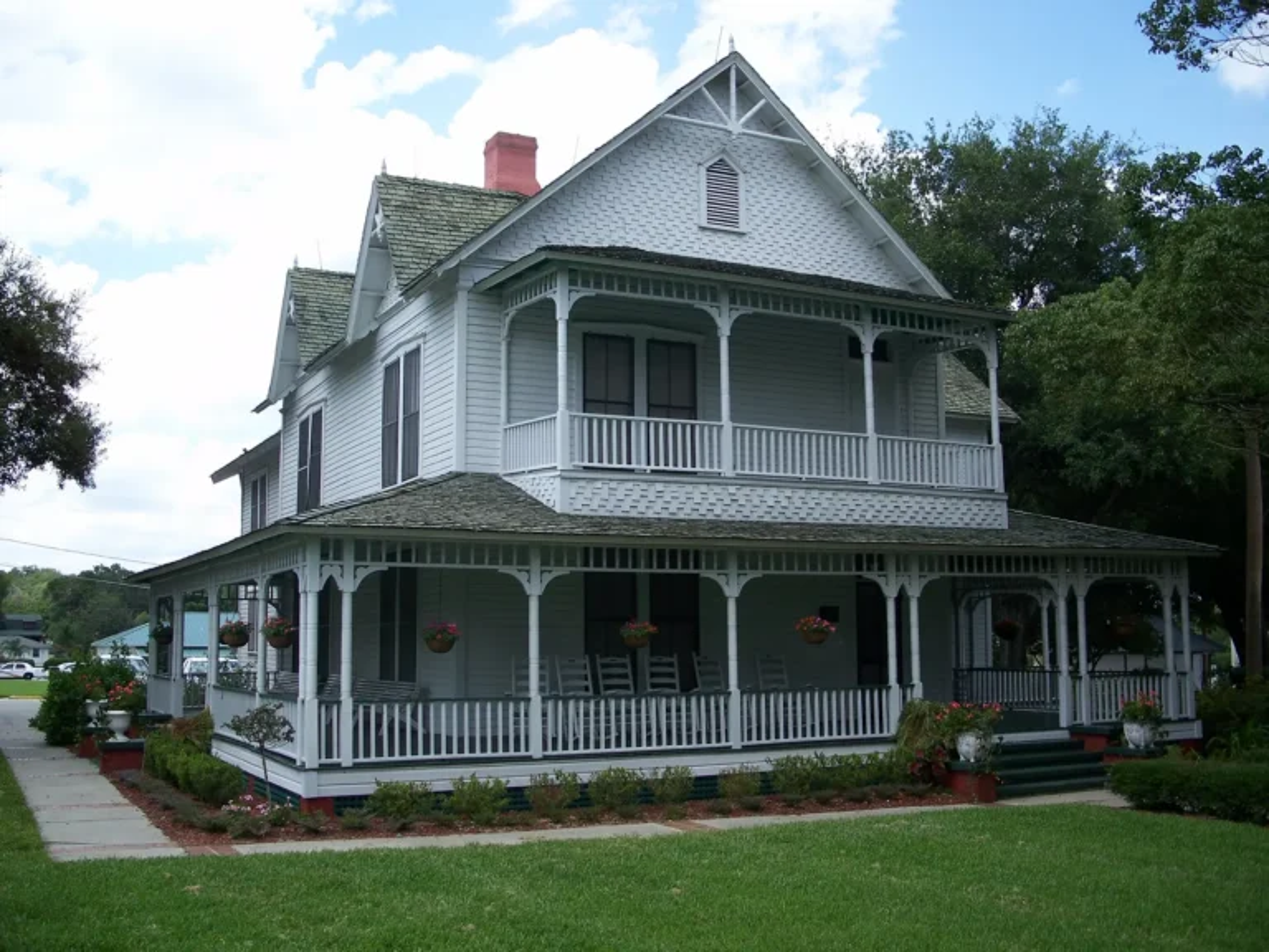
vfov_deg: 38.7
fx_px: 1356
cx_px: 634
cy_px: 476
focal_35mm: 37
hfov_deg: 50.1
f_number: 2.8
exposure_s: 1/500
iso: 64
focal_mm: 7.8
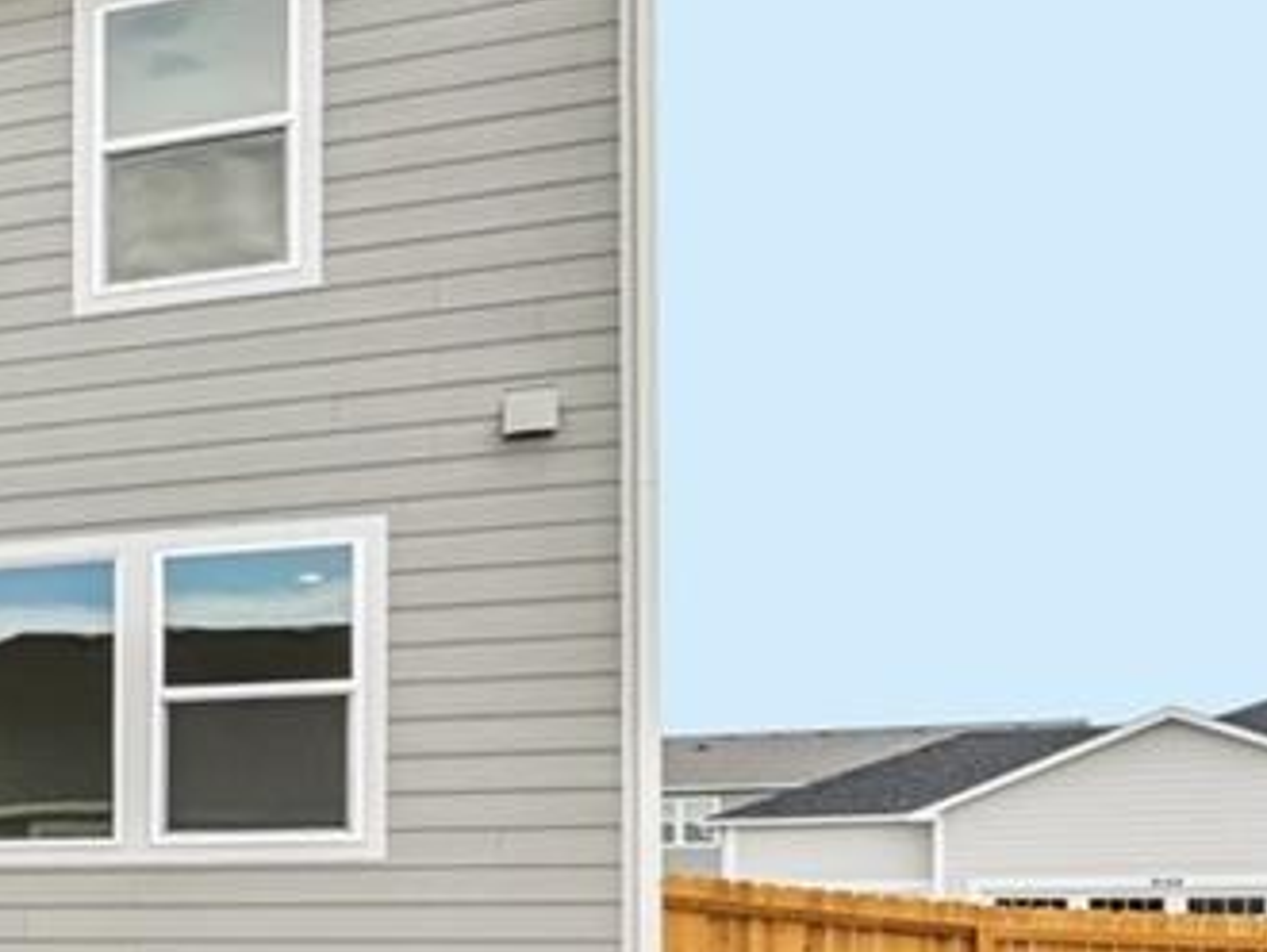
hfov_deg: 18.5
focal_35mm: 66
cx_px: -1290
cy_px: 894
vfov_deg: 21.7
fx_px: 2417
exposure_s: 1/50
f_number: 9
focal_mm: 14
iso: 64
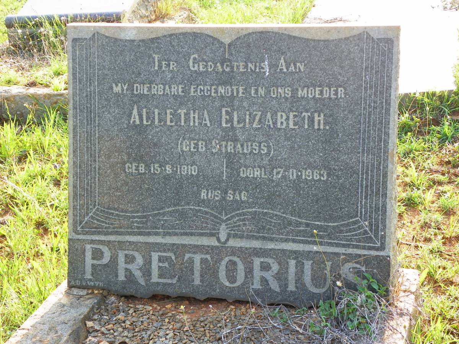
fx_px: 1034
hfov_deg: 25.0
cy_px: 172
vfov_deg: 18.9
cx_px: 230
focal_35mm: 78
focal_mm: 13.8
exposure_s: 1/80
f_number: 4
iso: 64
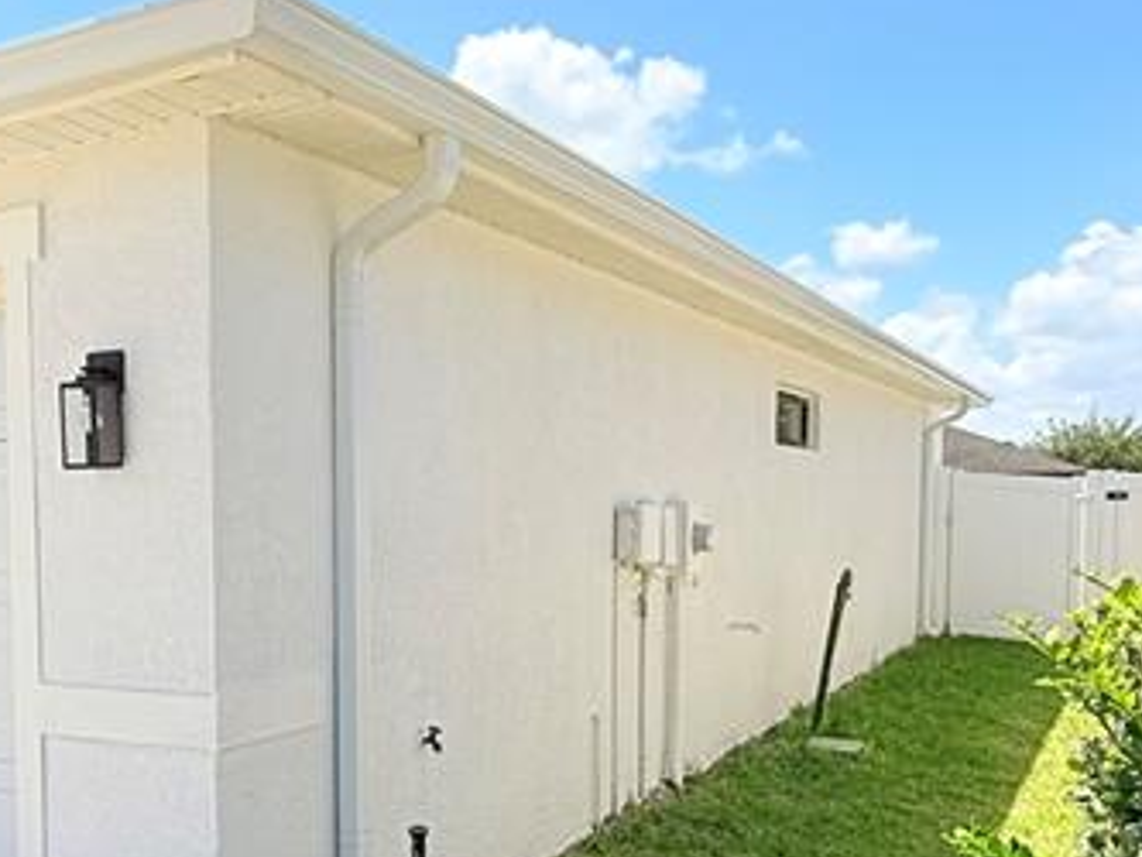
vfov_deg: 33.0
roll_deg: +1.3
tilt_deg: -4.5
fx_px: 1419
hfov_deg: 41.3
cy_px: 638
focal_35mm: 43
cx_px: 171
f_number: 2.2
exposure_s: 1/1901
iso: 50
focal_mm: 2.22
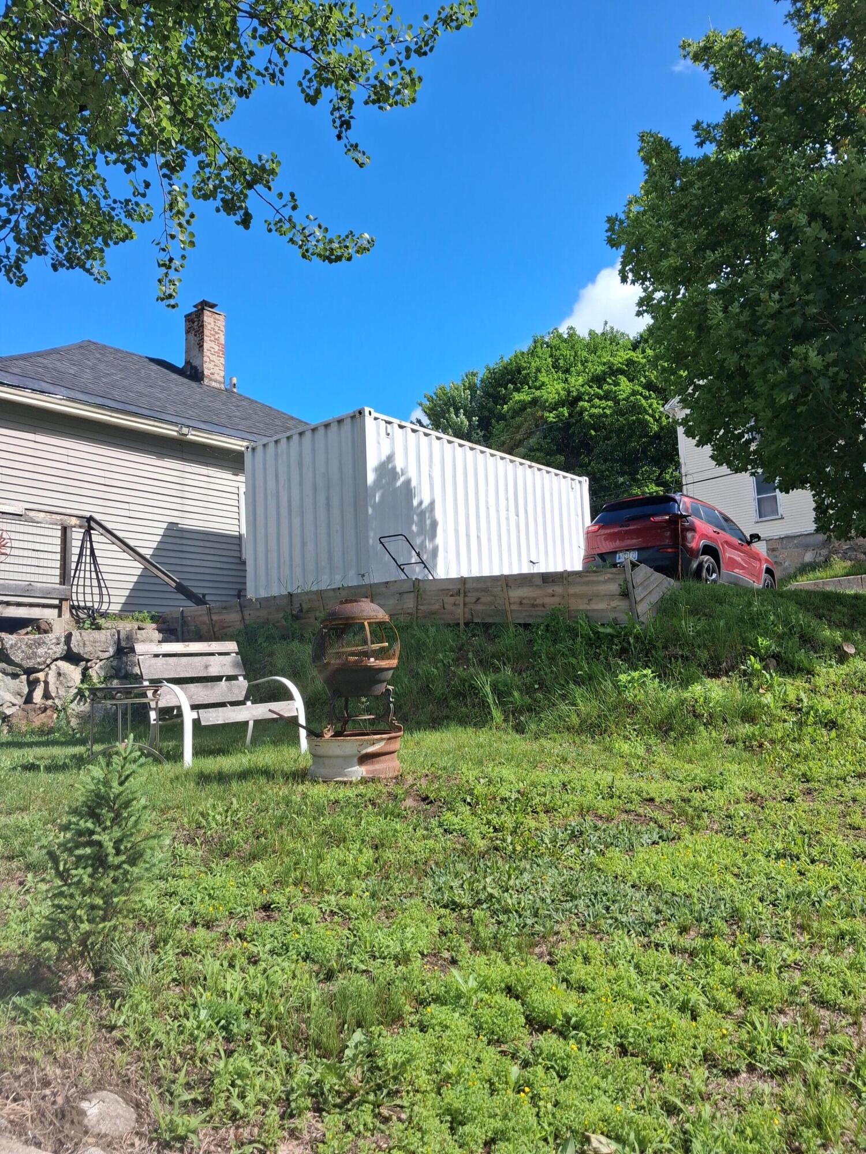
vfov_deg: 65.3
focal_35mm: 27
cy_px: 577
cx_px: 433
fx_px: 901
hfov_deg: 51.4
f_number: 1.8
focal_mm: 4
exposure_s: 1/559
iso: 25
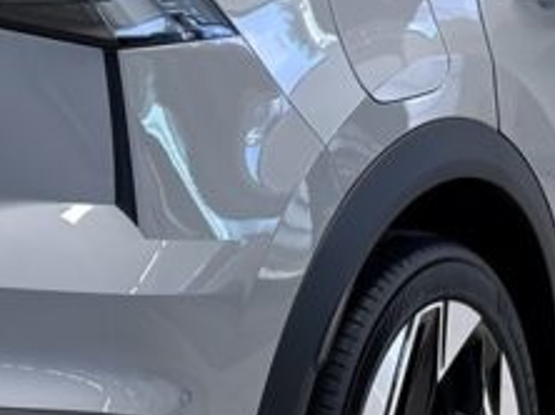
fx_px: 3844
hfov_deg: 8.2
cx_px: 78
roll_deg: +0.4
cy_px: 108
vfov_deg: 6.2
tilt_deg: -9.3
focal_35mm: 240
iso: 50
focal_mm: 5.96
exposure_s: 1/50
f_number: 1.6
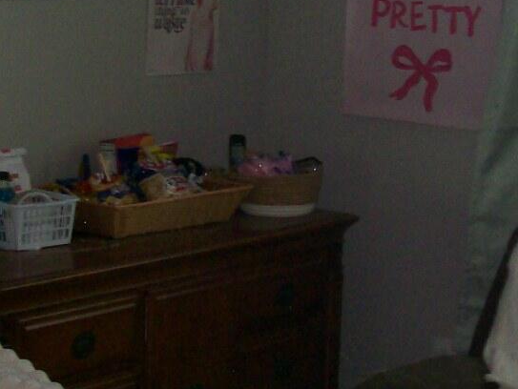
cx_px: 350
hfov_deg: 18.5
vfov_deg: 14.0
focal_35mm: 106
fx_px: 1587
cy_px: 230
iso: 140
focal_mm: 6
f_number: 2.7
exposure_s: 1/64
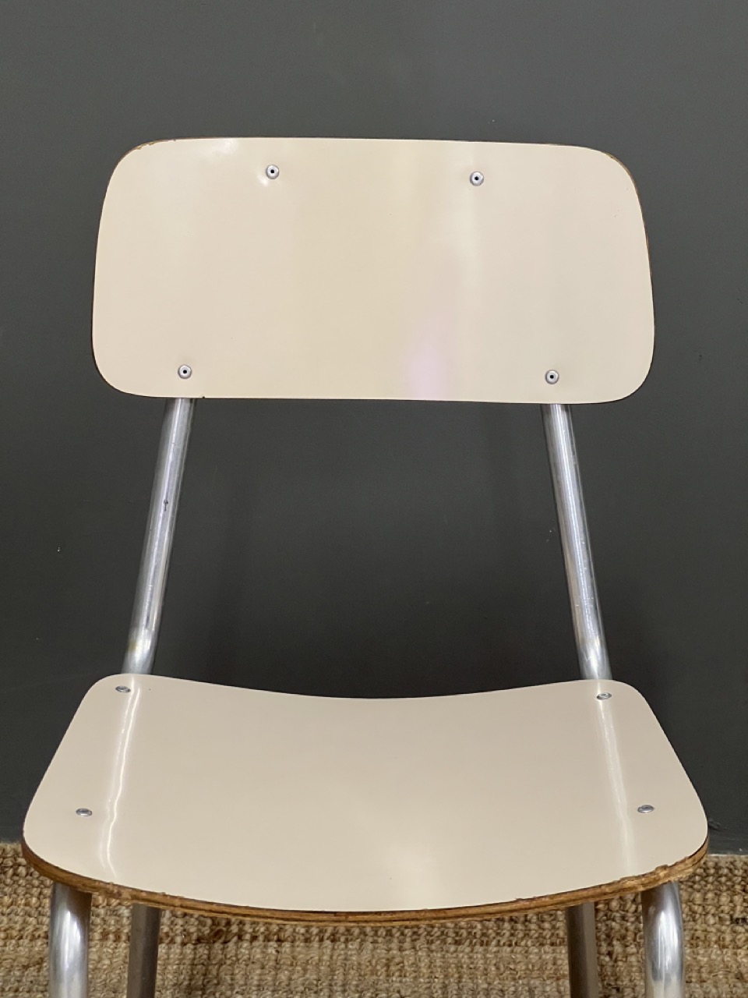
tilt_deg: -15.2
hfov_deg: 19.1
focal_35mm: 77
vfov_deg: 25.3
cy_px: 499
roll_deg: +0.1
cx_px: 374
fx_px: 2218
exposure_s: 1/50
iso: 640
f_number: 2.8
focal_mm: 9
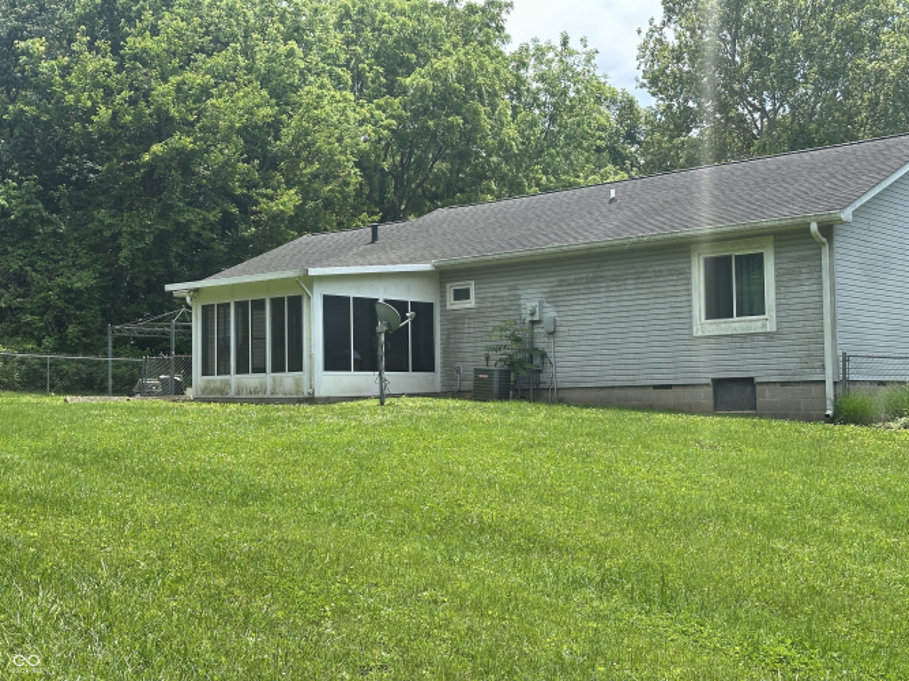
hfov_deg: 39.7
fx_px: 1260
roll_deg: +0.7
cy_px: 340
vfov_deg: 30.3
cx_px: 454
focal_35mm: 48
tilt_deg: +2.5
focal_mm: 6.86
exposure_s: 1/1953
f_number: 1.78
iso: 64
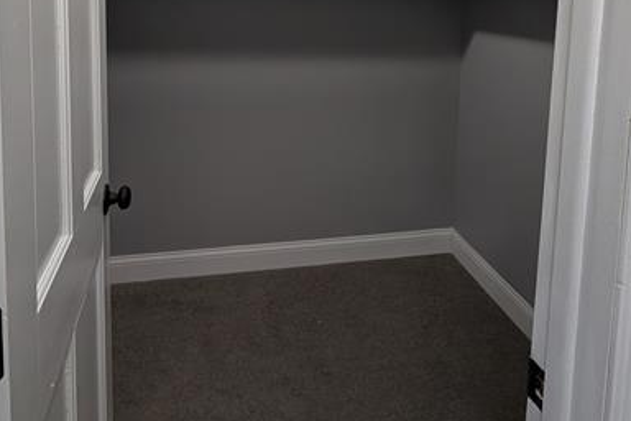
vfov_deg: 45.7
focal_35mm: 25
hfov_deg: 71.5
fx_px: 438
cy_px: 31
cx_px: 304
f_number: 1.7
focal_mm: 2.02
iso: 151
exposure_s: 1/120
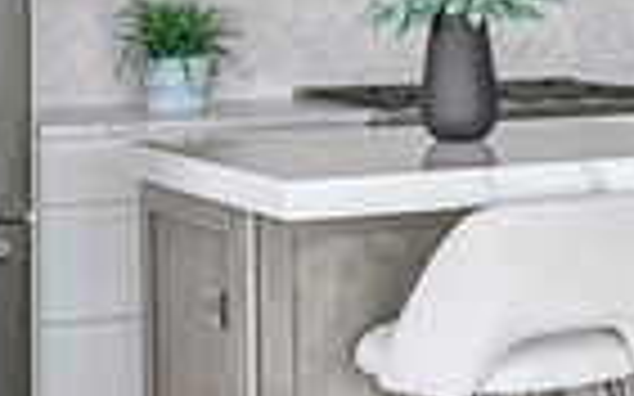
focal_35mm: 112
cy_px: -29
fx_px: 1934
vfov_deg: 11.5
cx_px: 697
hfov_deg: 17.9
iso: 320
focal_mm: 31
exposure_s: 1/4
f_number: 7.1
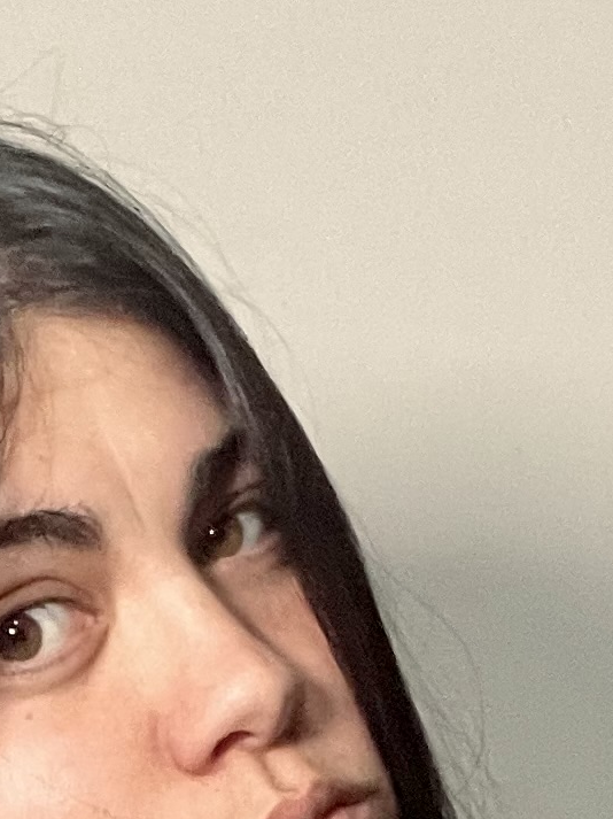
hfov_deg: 11.4
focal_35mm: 130
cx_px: 371
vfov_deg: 14.0
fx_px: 3072
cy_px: 1298
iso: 320
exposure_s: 1/60
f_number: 2.2
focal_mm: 2.71
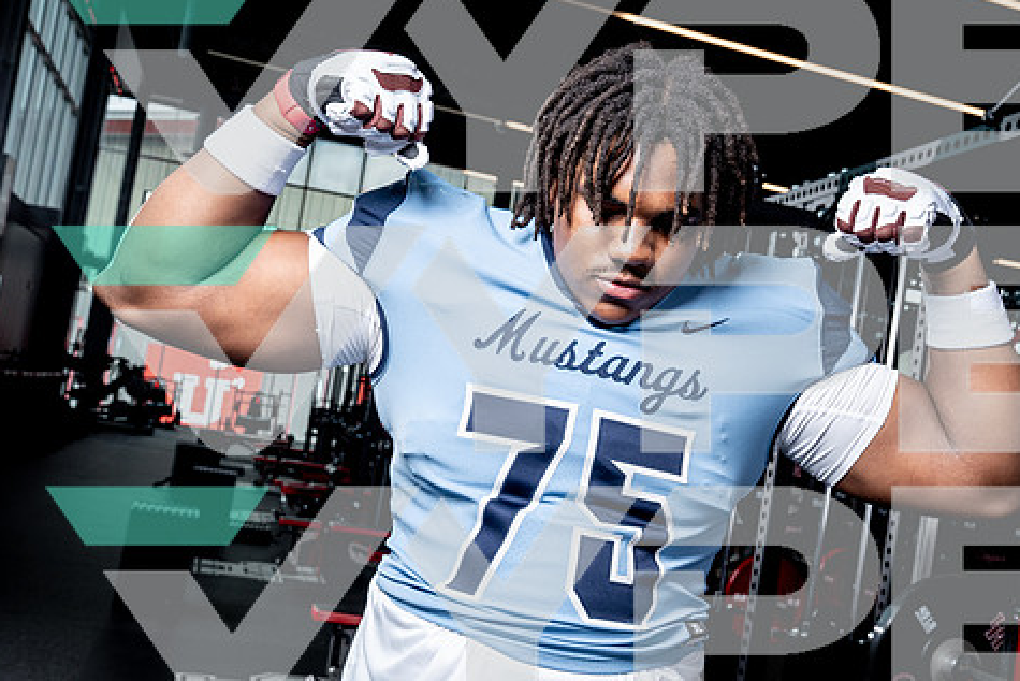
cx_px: 599
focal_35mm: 44
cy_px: 340
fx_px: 1247
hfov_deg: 44.3
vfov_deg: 30.5
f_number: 9
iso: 640
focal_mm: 36
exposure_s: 1/250
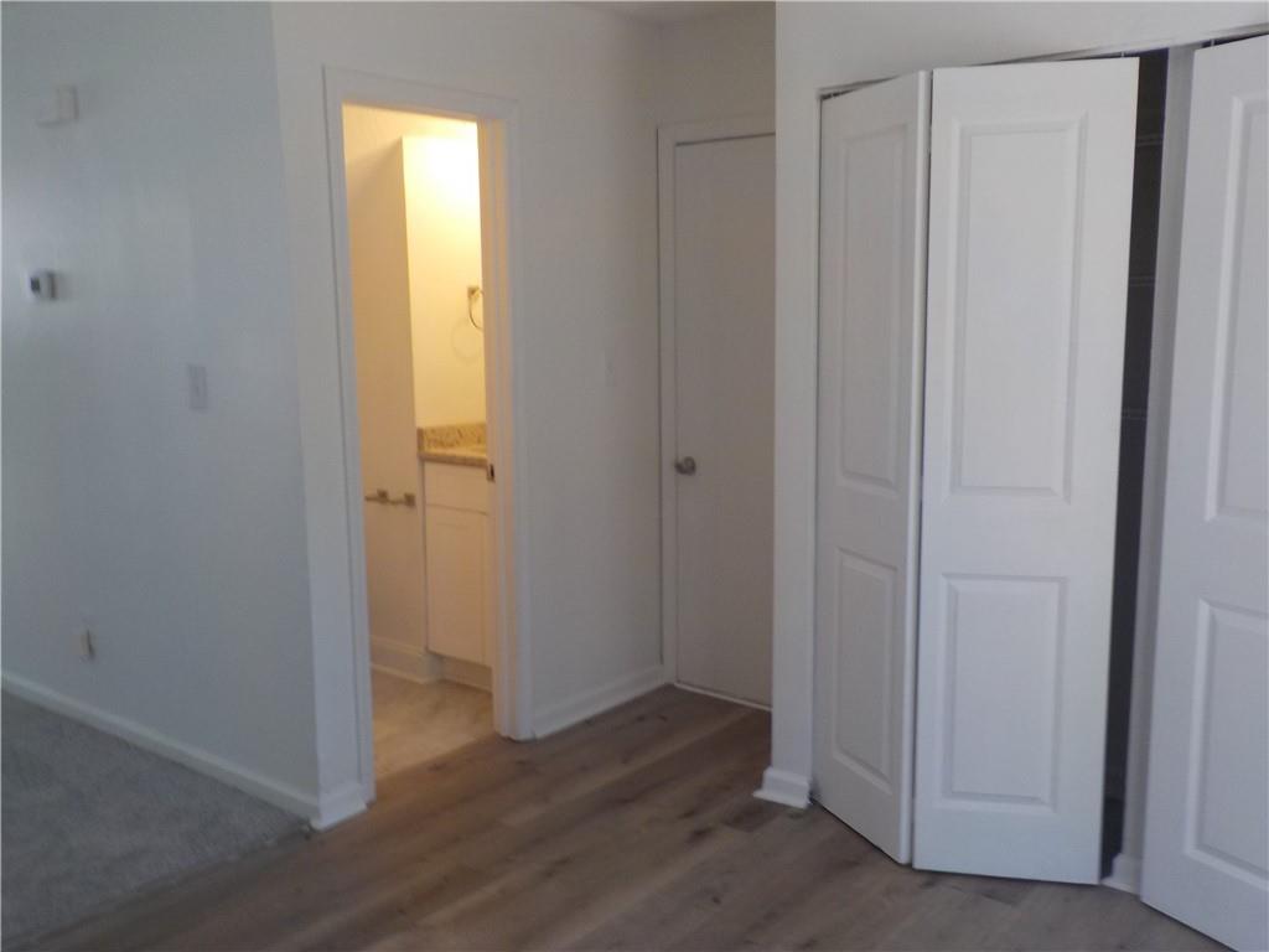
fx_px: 1100
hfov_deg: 60.0
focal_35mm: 30
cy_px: 476
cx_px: 634
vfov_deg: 46.8
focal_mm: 4.1
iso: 125
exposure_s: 1/40
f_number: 3.3
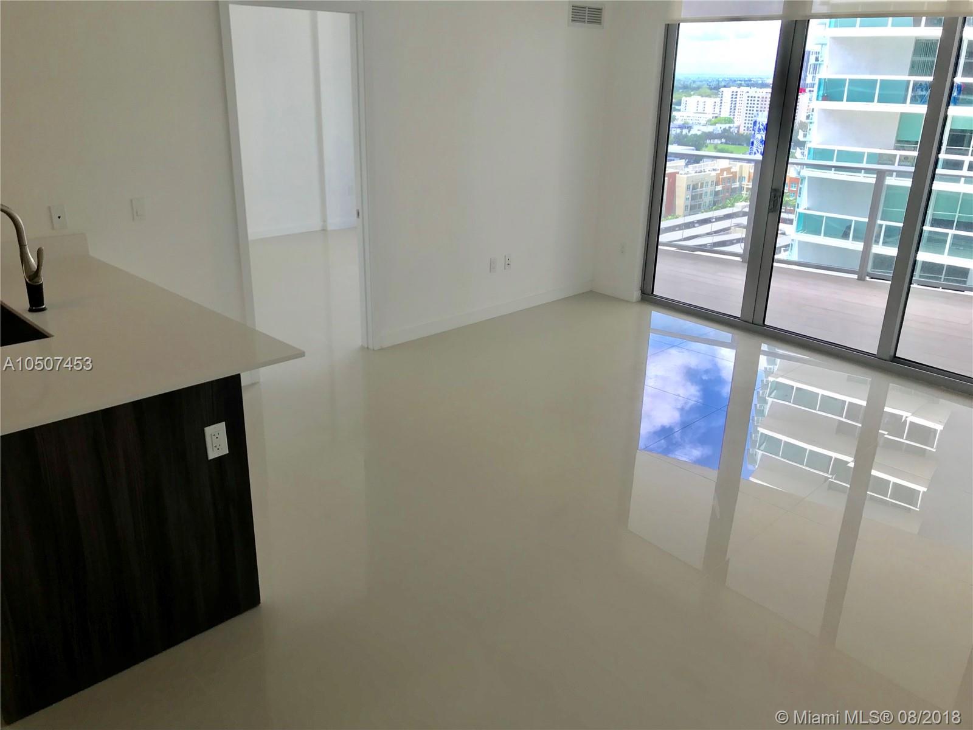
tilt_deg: -20.7
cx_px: 486
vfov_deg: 49.7
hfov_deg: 63.4
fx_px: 787
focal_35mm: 28
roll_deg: -2.0
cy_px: 365
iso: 25
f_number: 1.8
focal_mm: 3.99
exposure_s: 1/120
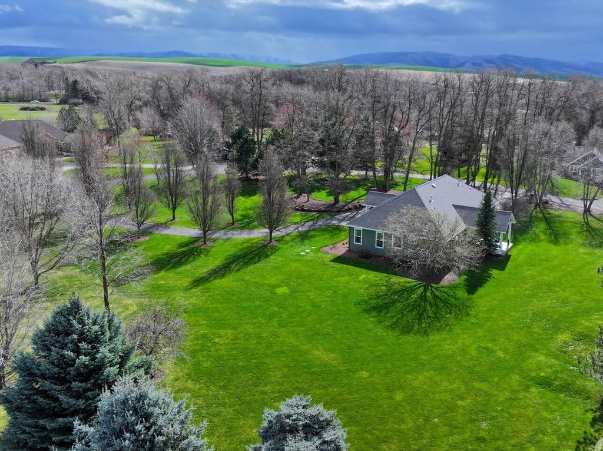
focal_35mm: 30
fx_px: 522
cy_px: 187
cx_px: 338
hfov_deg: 59.8
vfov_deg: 46.5
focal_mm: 12.29
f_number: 8
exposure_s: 1/160
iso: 100
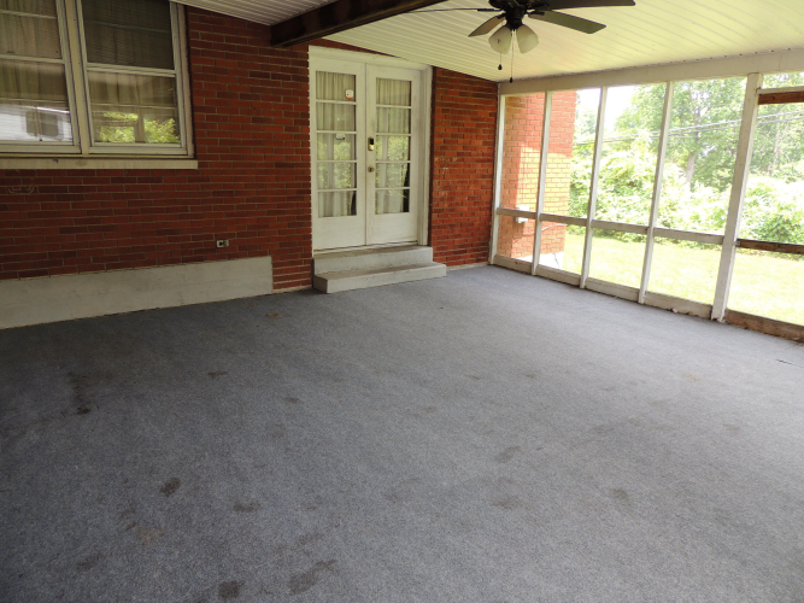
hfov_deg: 71.6
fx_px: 557
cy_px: 302
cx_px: 402
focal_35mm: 24
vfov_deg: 56.8
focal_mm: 4.3
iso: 100
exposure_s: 1/50
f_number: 3
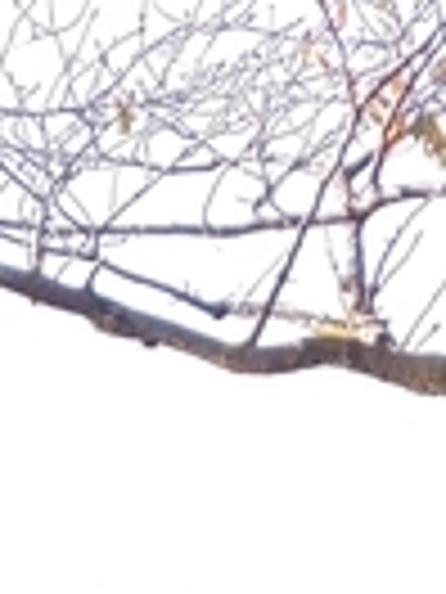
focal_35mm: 121
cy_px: 1210
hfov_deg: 12.0
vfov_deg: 13.7
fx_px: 2079
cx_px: -86
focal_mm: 3.45
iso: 28
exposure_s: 1/164
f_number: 1.94
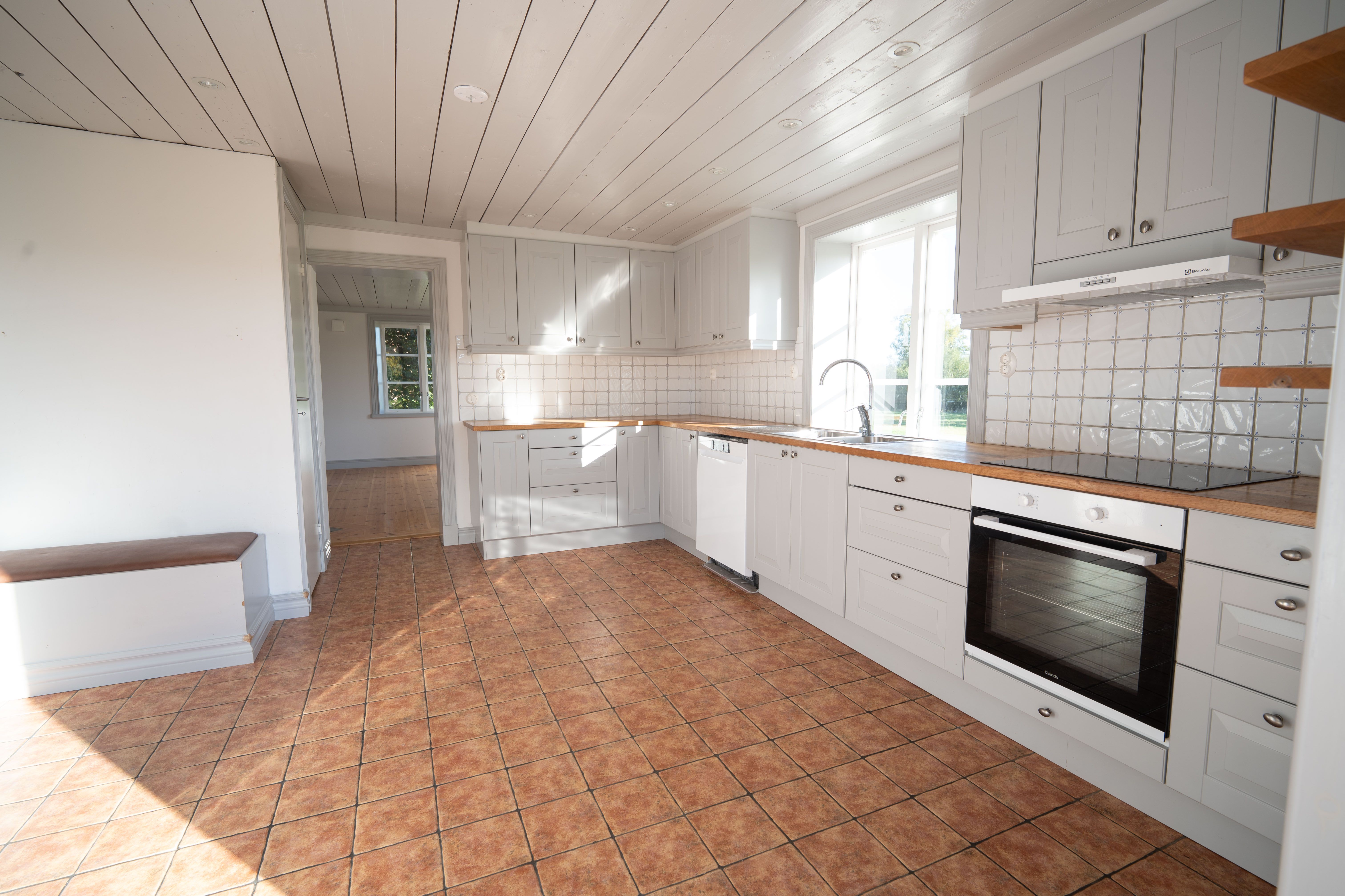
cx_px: 672
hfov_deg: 96.7
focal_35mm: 16
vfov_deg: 73.7
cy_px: 448
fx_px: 598
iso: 125
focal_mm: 16
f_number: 5.6
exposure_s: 1/50
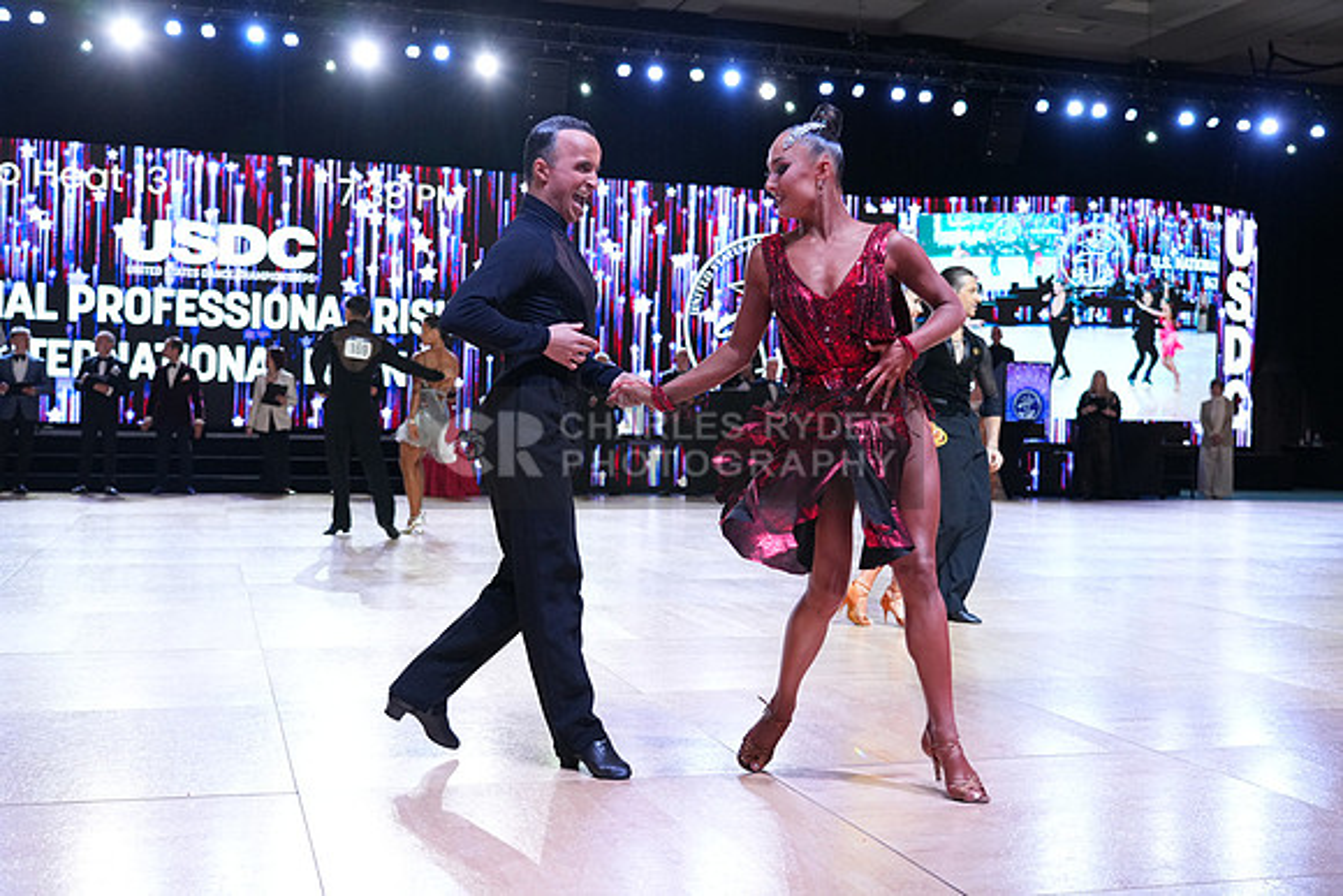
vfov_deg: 33.4
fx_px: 1493
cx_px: 672
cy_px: 448
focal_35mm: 40
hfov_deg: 48.4
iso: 2500
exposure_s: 1/400
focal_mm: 40
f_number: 4
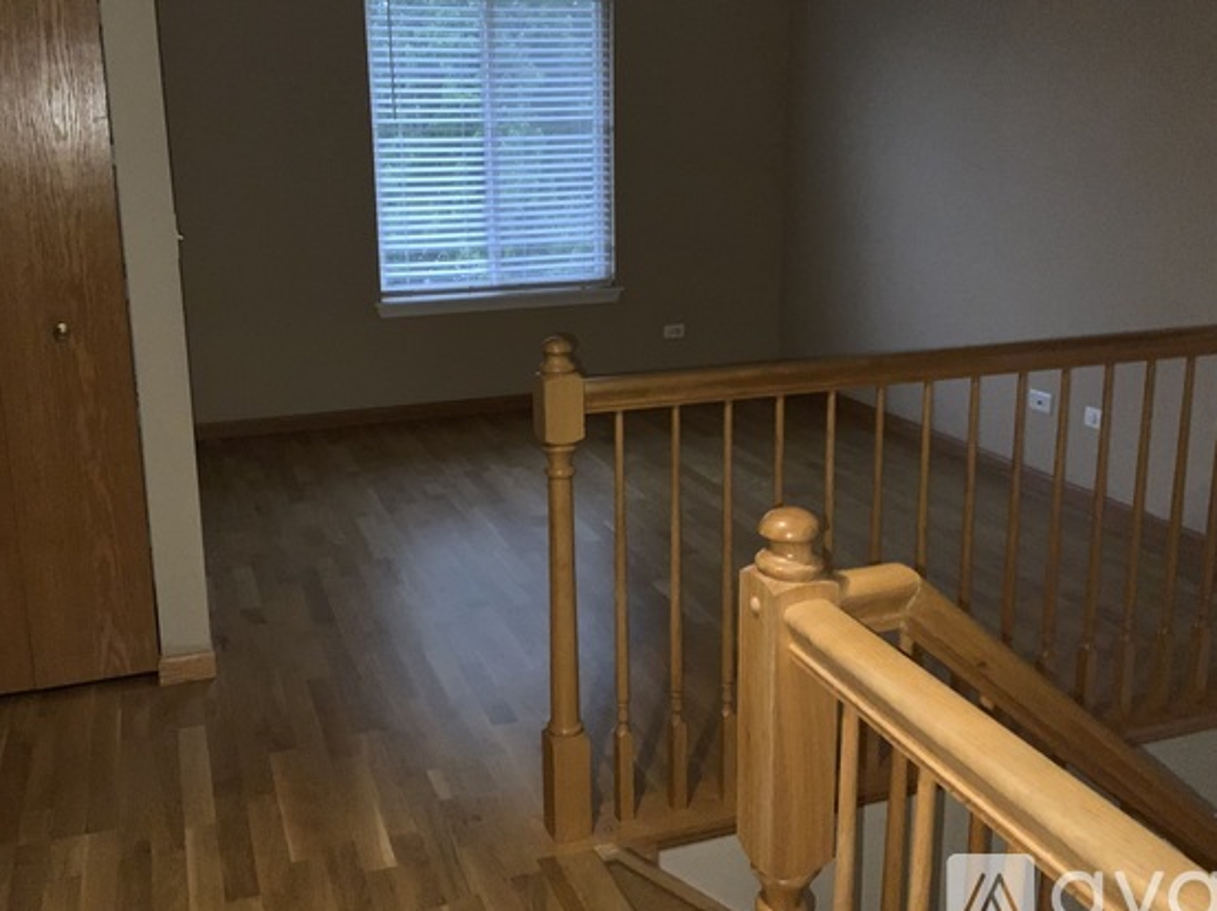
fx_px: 1230
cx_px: 569
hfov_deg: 52.6
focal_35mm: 35
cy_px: 392
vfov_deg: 40.6
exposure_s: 1/34
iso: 64
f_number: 1.8
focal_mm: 3
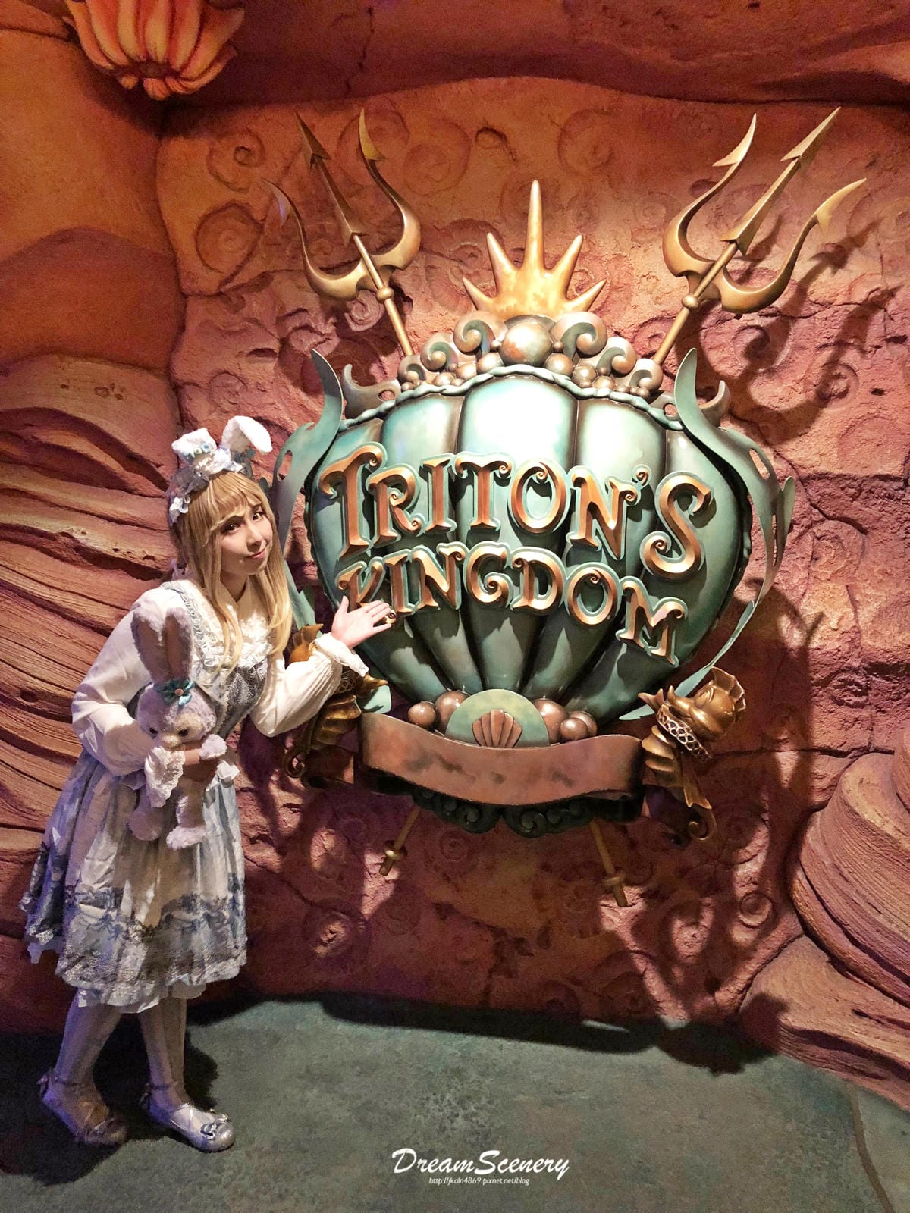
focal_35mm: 28
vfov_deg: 63.4
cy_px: 606
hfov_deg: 49.7
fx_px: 981
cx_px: 455
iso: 640
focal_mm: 3.99
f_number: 1.8
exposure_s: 1/25
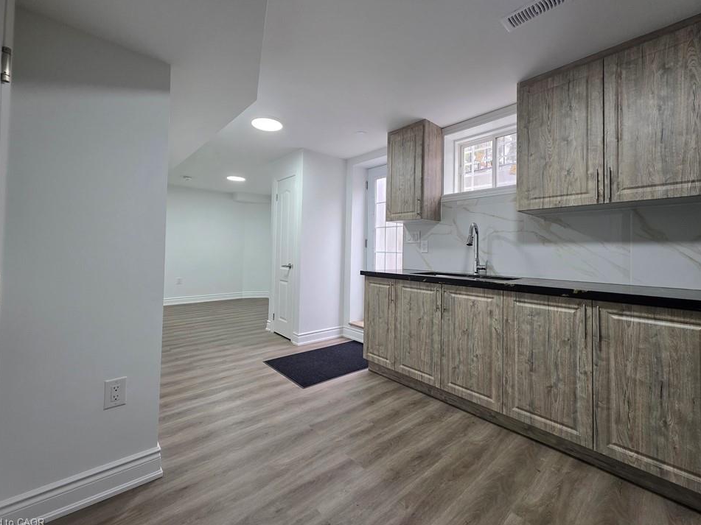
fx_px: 283
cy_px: 247
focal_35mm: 14
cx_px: 339
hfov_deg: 102.0
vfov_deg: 85.6
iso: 160
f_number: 1.9
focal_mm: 2.2
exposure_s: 1/120
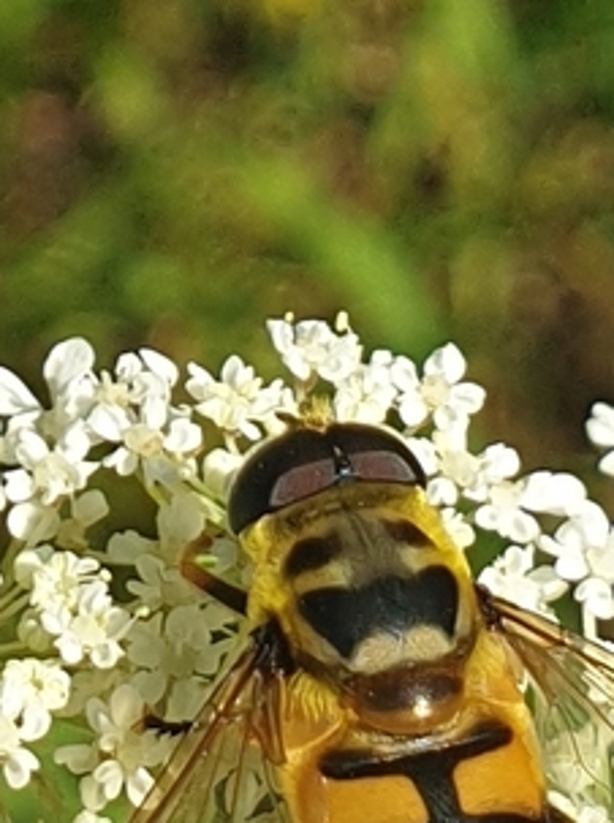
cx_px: 412
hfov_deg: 26.3
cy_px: 796
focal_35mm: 55
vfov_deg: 32.6
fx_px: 1305
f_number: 2.4
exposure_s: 1/1269
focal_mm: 4.3
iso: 50
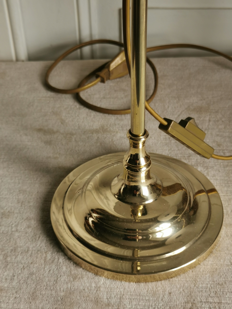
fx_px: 500
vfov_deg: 34.3
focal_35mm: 56
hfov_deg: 26.1
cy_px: 154
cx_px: 116
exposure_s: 1/141
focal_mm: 5.58
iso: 50
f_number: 1.8
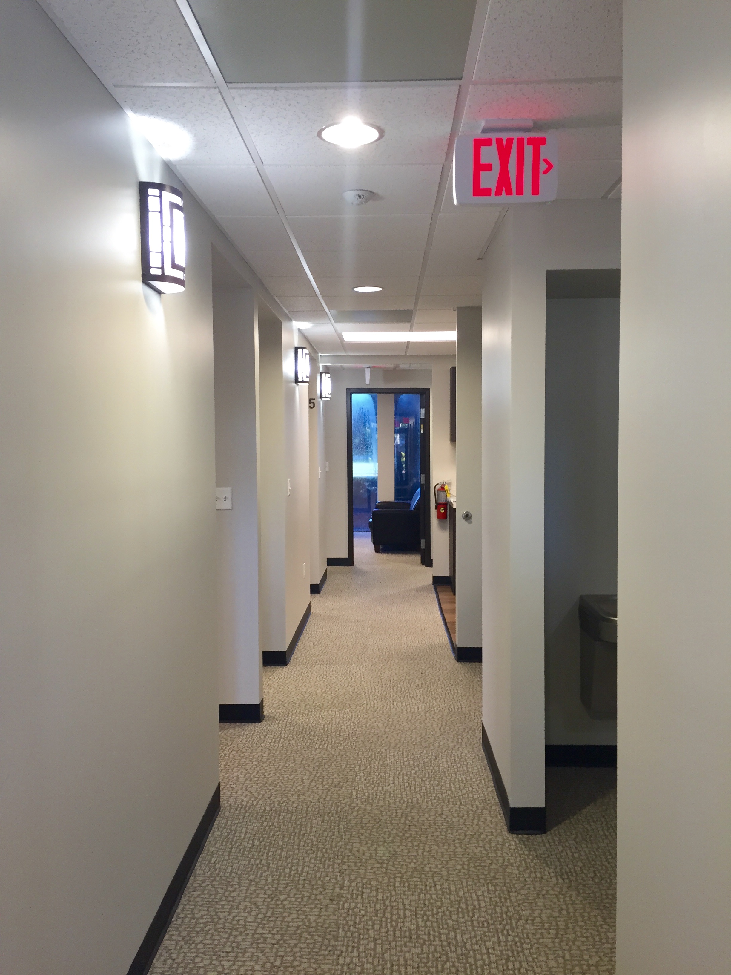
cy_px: 488
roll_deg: +0.5
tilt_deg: -2.4
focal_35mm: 29
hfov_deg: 48.2
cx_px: 366
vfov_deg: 61.7
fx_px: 817
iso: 64
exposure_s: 1/30
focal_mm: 4.15
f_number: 2.2
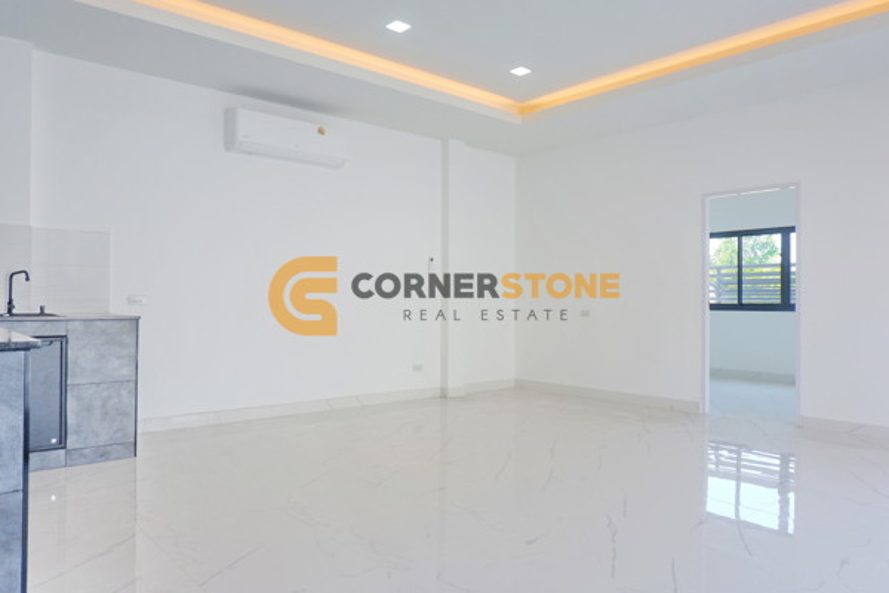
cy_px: 296
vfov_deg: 53.1
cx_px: 444
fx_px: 593
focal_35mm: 24
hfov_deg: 73.7
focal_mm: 16
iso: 200
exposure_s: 1/240
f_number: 3.5
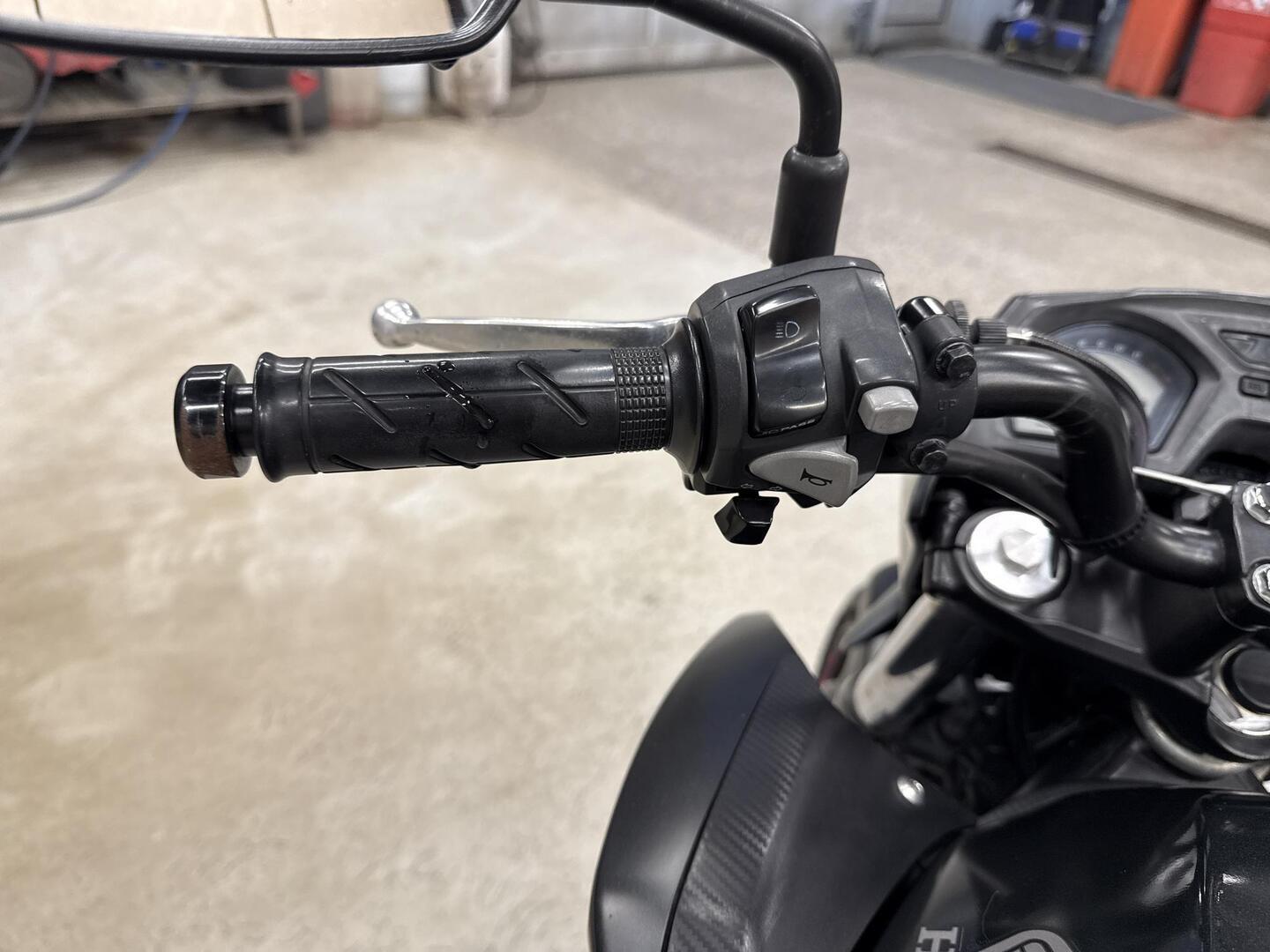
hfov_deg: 71.6
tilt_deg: -34.1
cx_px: 635
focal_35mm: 24
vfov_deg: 56.8
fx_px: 881
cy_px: 476
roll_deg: -6.2
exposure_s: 1/100
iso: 125
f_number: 1.78
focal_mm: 6.76
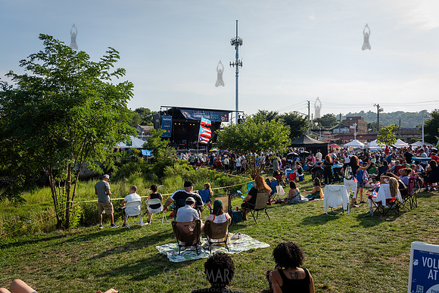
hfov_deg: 65.5
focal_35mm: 28
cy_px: 146
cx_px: 220
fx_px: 342
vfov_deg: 46.4
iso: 250
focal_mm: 28
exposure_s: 1/1000
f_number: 5
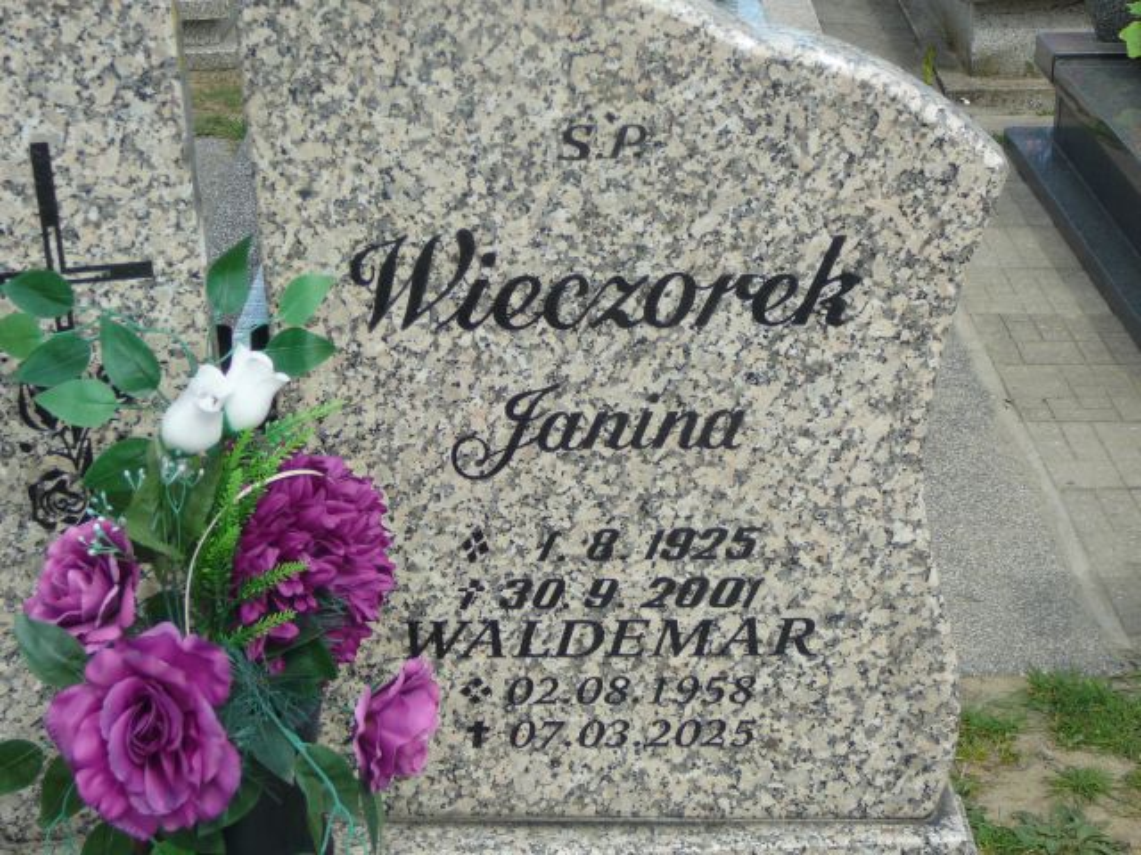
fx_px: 2340
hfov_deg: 27.4
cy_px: 428
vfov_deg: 20.7
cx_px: 570
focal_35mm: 71
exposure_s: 1/400
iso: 80
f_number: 3.7
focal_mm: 10.5
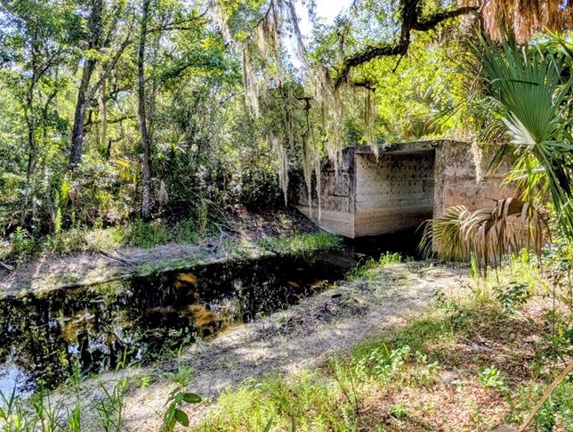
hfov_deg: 84.5
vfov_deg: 68.6
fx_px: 315
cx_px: 270
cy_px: 192
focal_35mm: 19
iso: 46
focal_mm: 2.02
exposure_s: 1/1300
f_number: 1.7
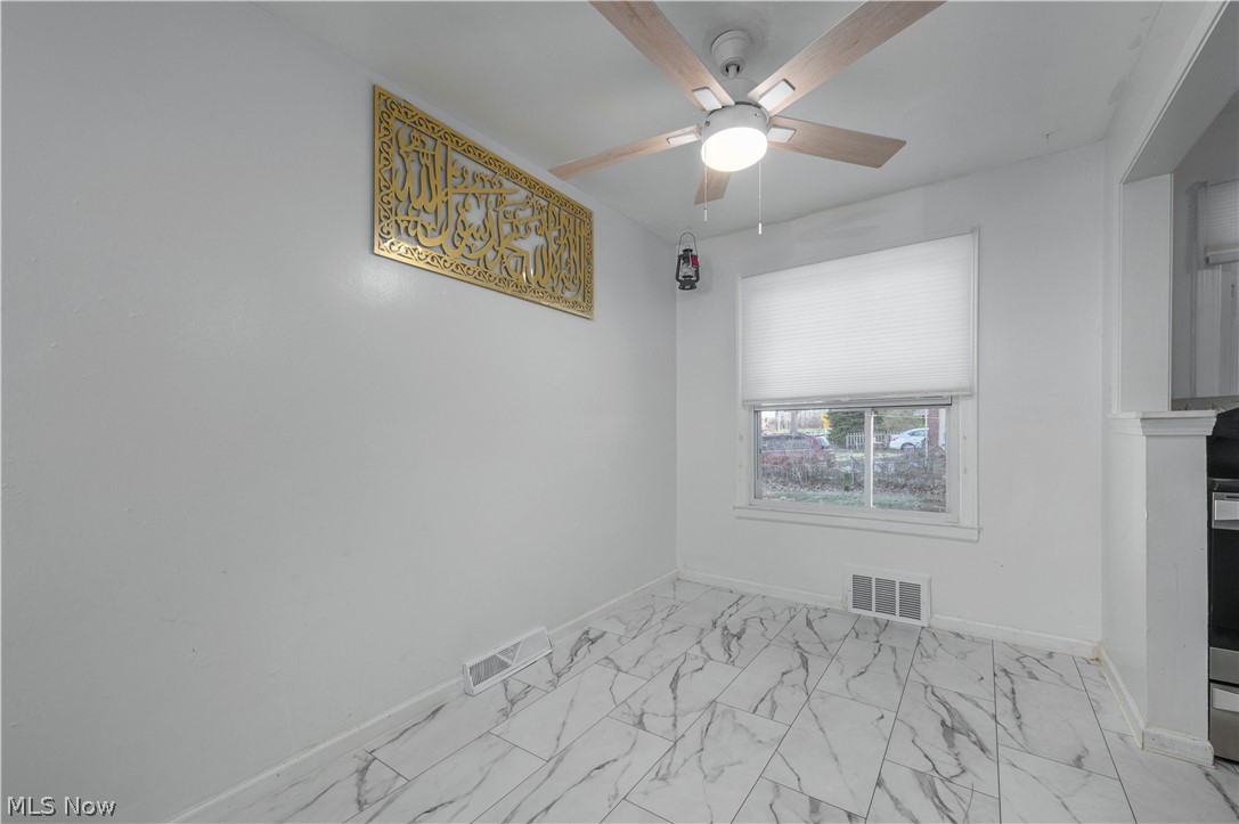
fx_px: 481
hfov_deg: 104.3
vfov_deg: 81.1
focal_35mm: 14
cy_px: 412
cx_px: 620
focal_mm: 14
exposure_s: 1/60
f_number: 9
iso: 200
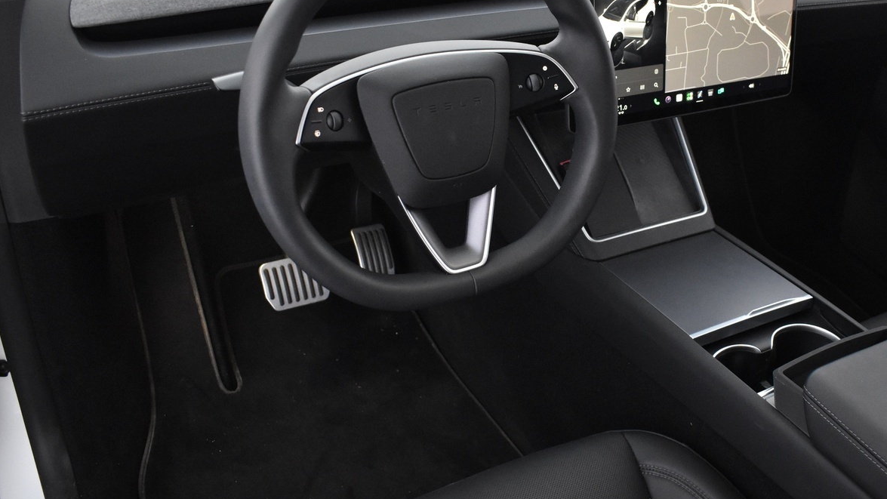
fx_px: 917
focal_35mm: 39
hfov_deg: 51.1
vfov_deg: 30.4
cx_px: 550
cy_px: 264
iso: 2800
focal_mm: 18
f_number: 3.5
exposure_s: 1/30
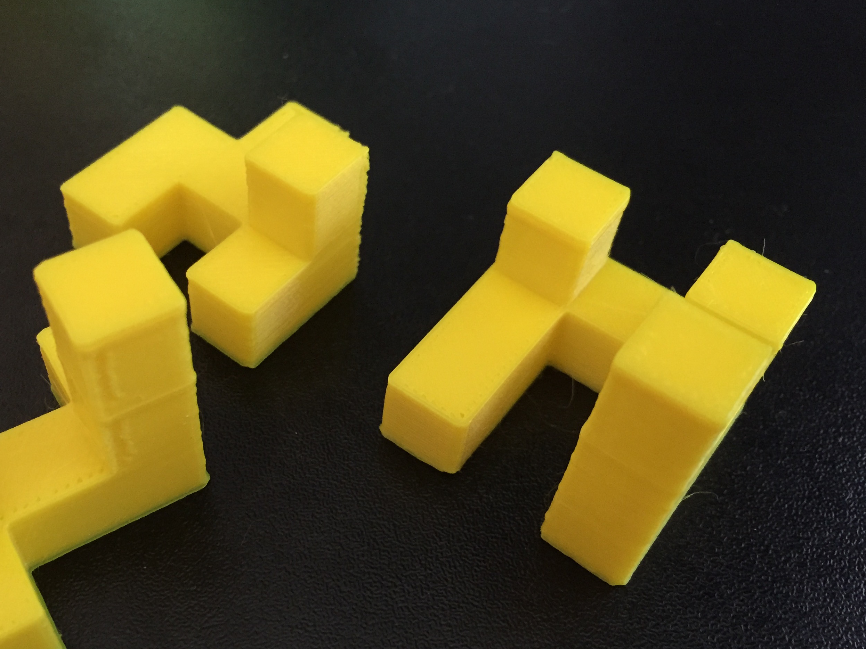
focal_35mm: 38
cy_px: 396
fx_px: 951
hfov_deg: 48.5
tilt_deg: -53.6
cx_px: 327
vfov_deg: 37.5
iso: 250
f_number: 2.2
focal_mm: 4.15
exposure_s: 1/15
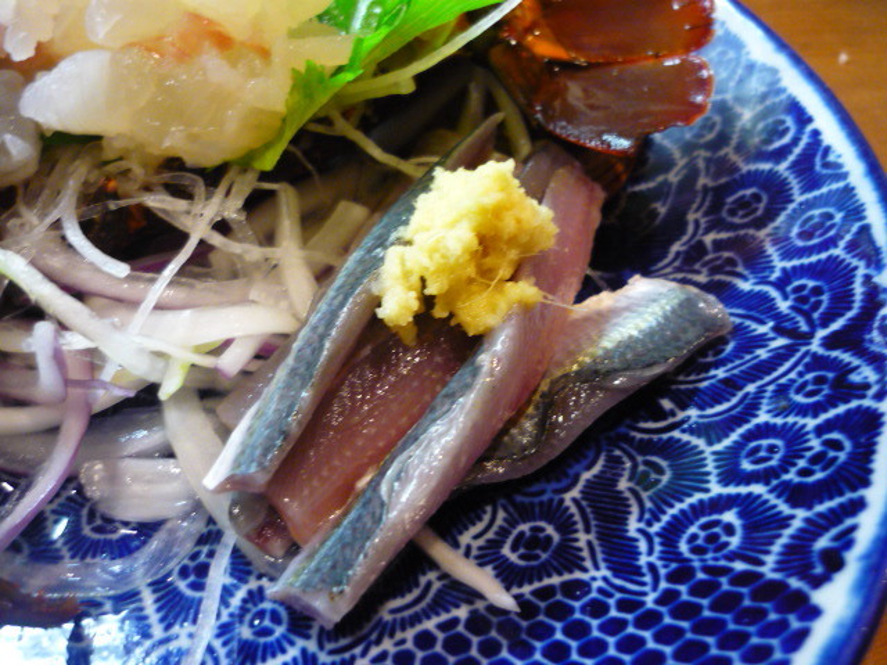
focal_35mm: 33
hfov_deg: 55.4
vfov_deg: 42.9
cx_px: 444
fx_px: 846
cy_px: 332
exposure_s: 1/10
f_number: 2.8
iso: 400
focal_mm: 5.5
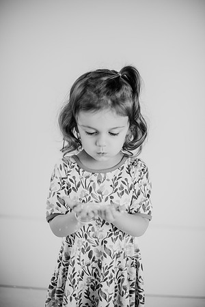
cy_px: 154
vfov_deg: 39.6
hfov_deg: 27.0
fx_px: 427
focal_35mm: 50
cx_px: 102
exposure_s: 1/160
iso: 100
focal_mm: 50
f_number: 1.8
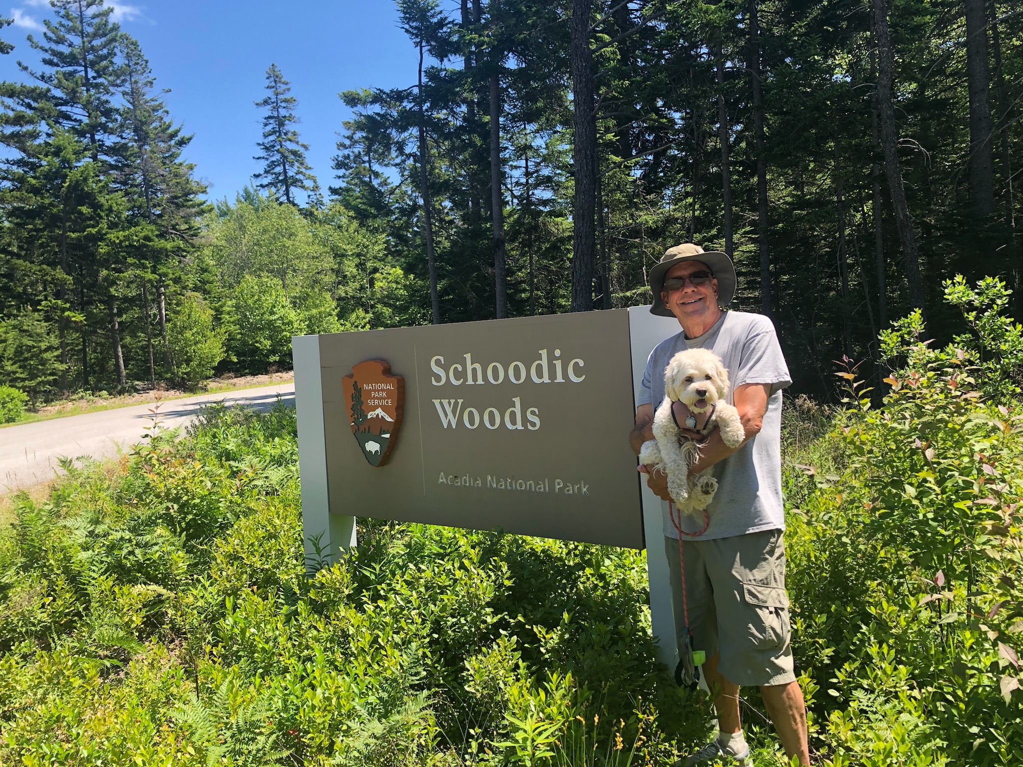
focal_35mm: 28
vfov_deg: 49.7
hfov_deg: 63.4
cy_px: 384
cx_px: 512
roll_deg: +4.0
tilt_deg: -2.9
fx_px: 827
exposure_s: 1/607
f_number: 1.8
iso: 20
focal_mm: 4
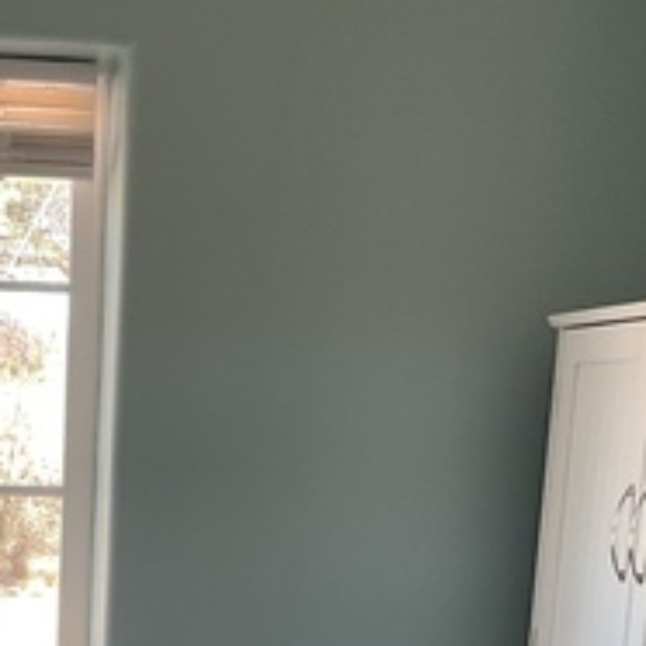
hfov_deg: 18.5
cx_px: 38
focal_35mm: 92
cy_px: 867
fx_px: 1942
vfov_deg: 17.6
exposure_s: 1/60
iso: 50
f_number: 1.8
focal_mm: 3
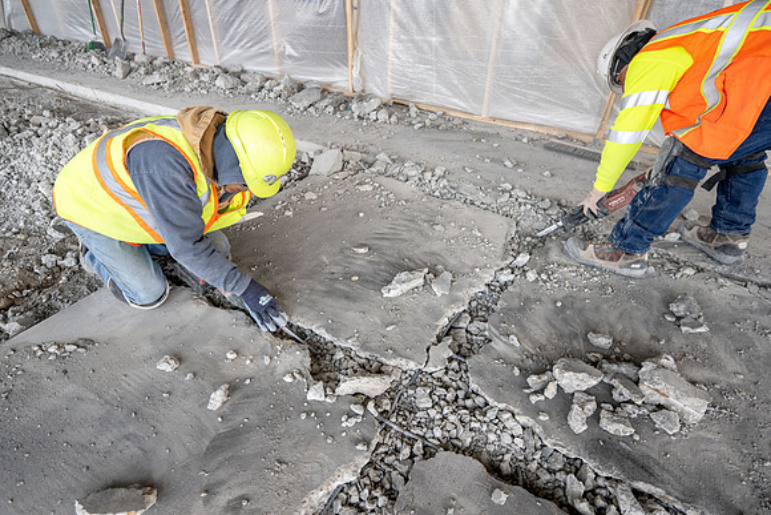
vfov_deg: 63.2
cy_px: 258
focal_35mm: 20
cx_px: 386
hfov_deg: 85.4
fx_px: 418
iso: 400
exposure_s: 1/250
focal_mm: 19.5
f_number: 4
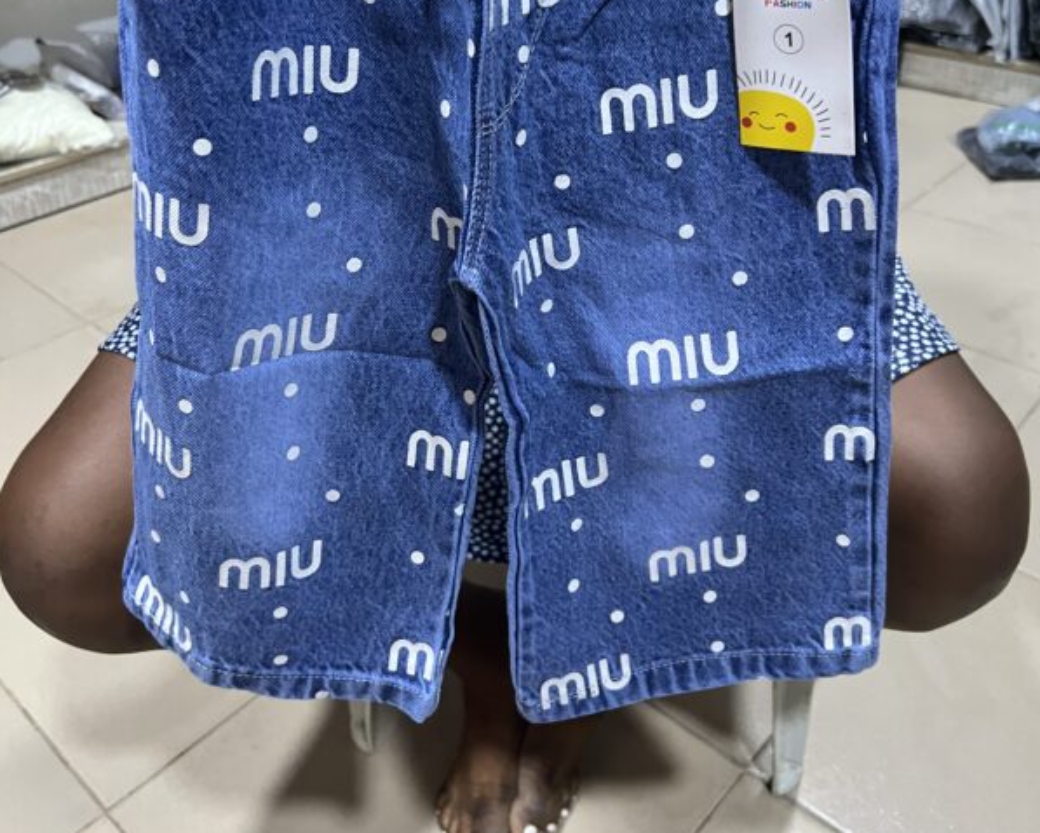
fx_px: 1047
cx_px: 519
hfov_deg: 52.8
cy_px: 240
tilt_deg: -26.0
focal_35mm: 34
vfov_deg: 42.4
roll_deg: +1.7
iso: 500
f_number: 1.5
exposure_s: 1/50
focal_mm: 5.7
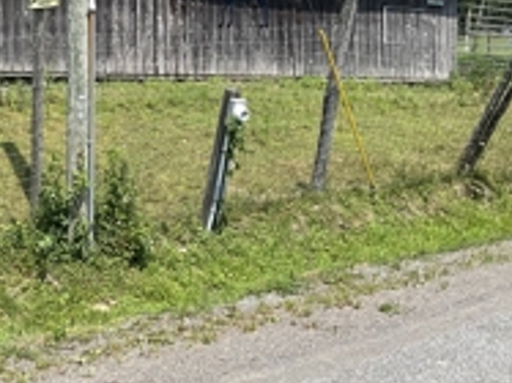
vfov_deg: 23.2
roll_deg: -0.4
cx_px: 88
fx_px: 916
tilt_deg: +1.0
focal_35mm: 62
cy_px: 71
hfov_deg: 30.3
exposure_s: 1/1377
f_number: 1.8
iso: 25
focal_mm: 3
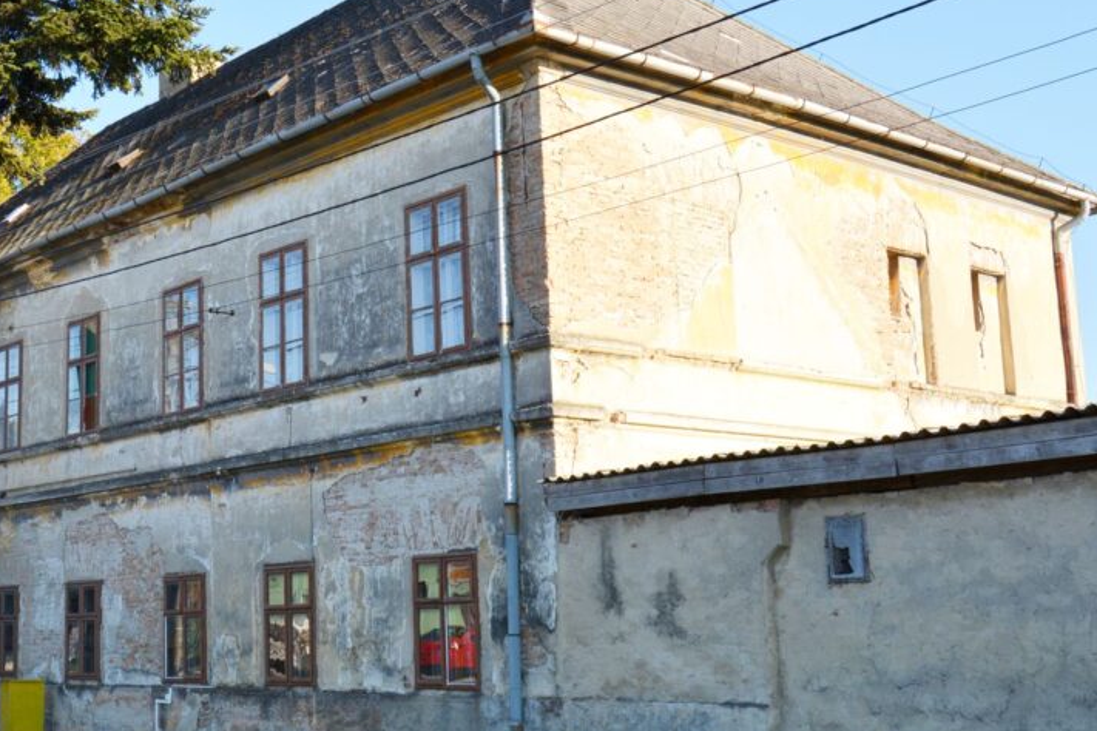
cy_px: 334
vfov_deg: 27.1
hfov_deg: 39.4
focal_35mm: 50
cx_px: 381
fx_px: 1515
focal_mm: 23
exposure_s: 1/320
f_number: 9
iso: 200
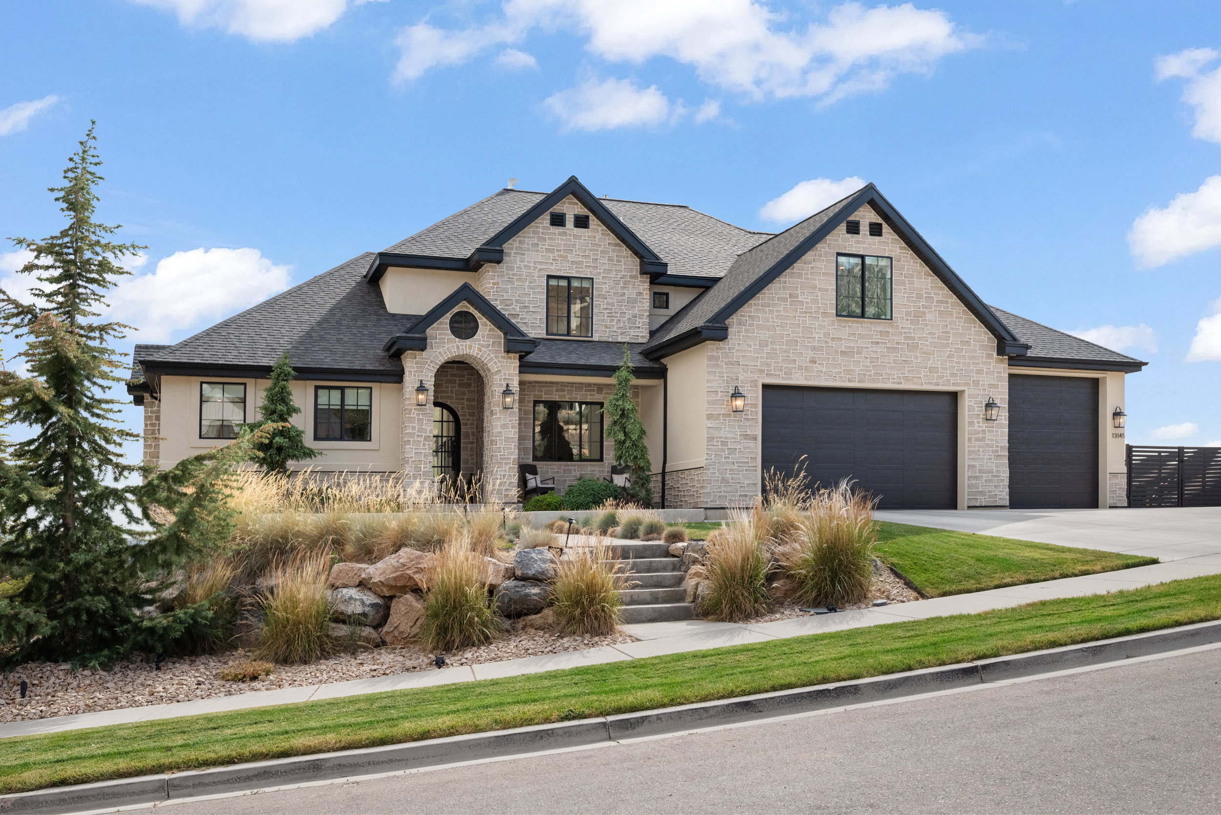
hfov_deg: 61.9
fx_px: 1018
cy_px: 408
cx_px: 610
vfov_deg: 43.6
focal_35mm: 30
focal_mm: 30
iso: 1600
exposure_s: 1/400
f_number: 8
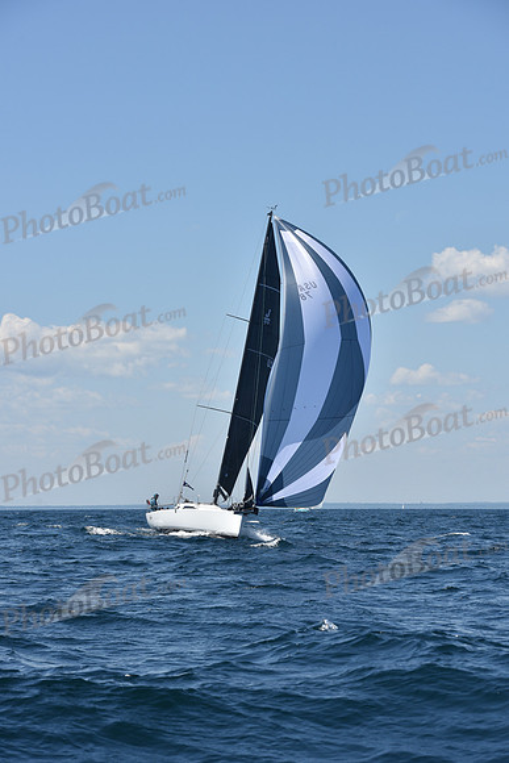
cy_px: 382
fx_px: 2225
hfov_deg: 13.0
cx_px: 254
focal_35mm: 105
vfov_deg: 19.5
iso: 200
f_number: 8
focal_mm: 105
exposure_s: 1/1000
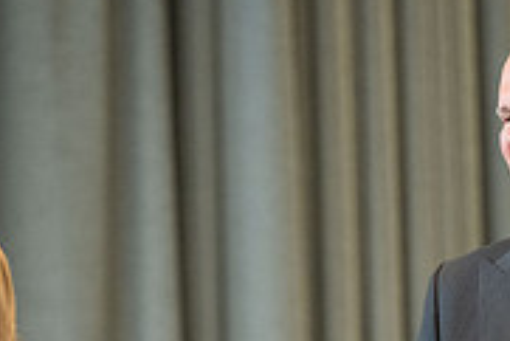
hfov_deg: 3.2
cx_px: 361
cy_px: 393
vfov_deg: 2.1
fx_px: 9102
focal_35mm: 642
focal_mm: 200
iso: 2500
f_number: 2.8
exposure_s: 1/200
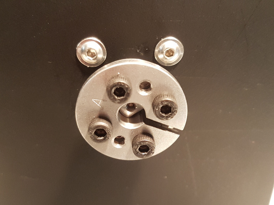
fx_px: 206
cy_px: 102
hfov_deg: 67.3
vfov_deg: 53.1
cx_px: 137
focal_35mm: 26
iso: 160
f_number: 1.7
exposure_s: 1/25
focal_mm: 4.2
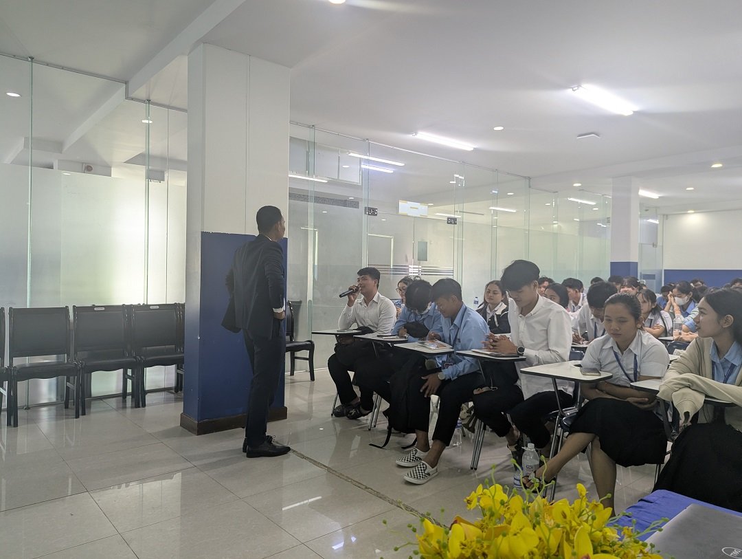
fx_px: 515
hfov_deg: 71.5
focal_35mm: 24
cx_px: 371
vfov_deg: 56.9
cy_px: 280
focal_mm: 6.81
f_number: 1.85
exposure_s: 1/39
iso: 46
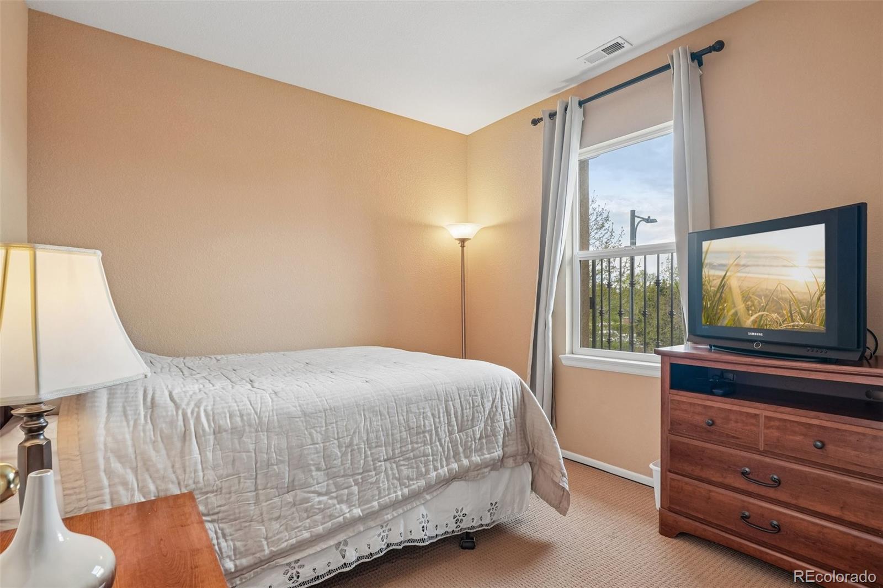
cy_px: 294
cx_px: 442
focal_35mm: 16
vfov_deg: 72.0
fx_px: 405
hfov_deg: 95.0
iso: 320
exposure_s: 1/30
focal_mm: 11
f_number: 8
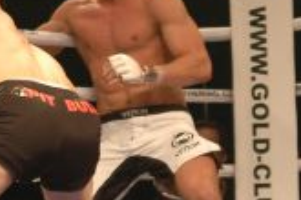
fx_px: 1538
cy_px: 64
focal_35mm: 184
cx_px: 148
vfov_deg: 7.5
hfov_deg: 11.2
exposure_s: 1/500
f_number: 2.8
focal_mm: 32
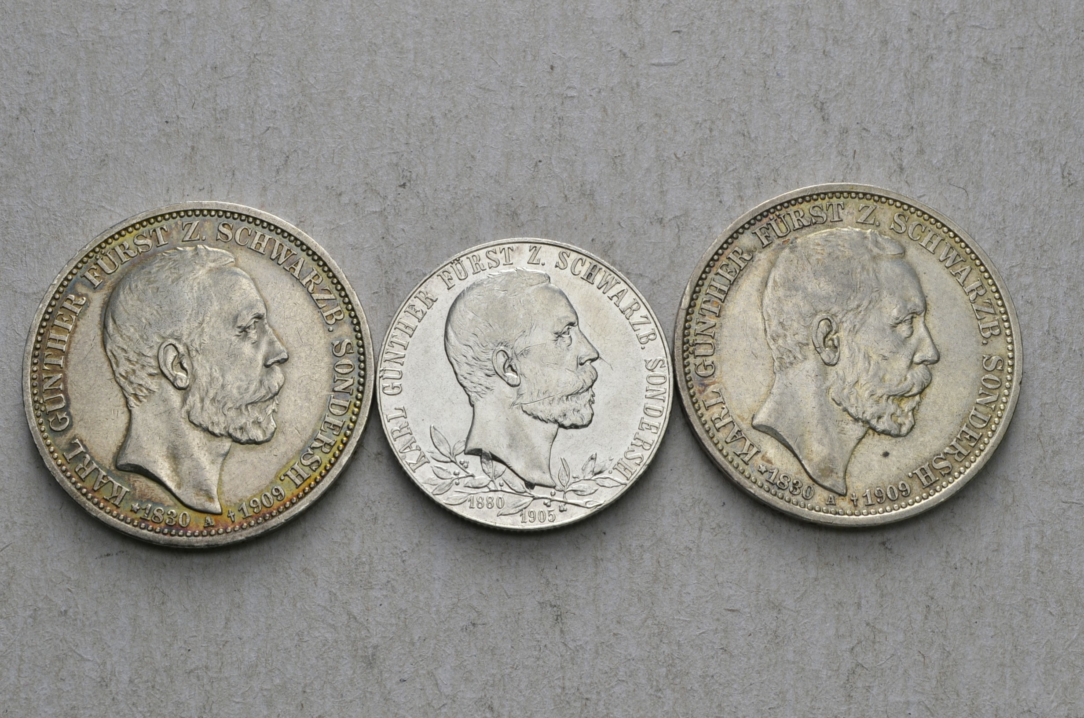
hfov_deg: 29.9
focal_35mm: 68
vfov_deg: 20.1
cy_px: 359
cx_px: 542
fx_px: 2028
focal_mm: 45
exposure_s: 1/200
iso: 400
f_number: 14
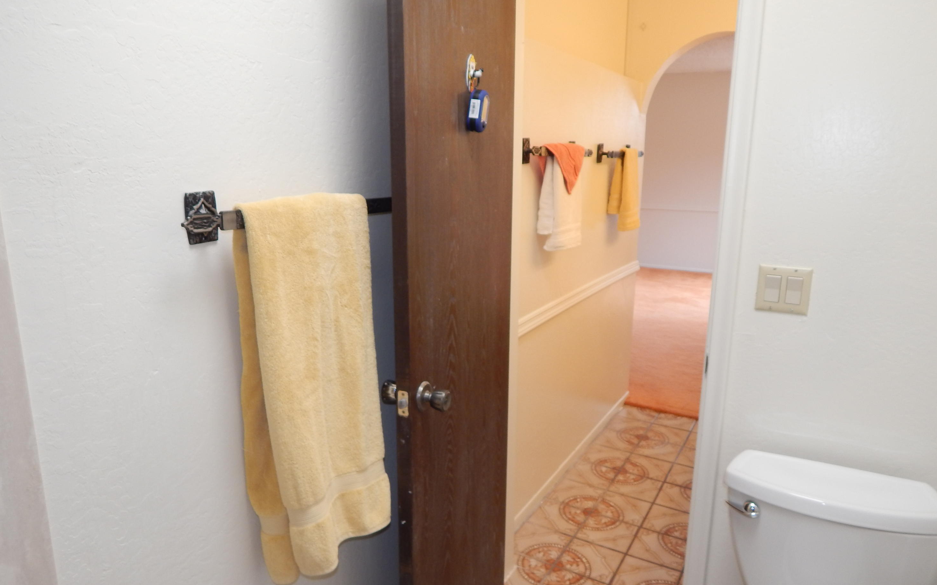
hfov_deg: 72.6
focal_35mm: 25
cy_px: 301
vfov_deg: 49.3
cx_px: 468
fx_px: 638
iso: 125
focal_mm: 4
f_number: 3
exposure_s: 1/30
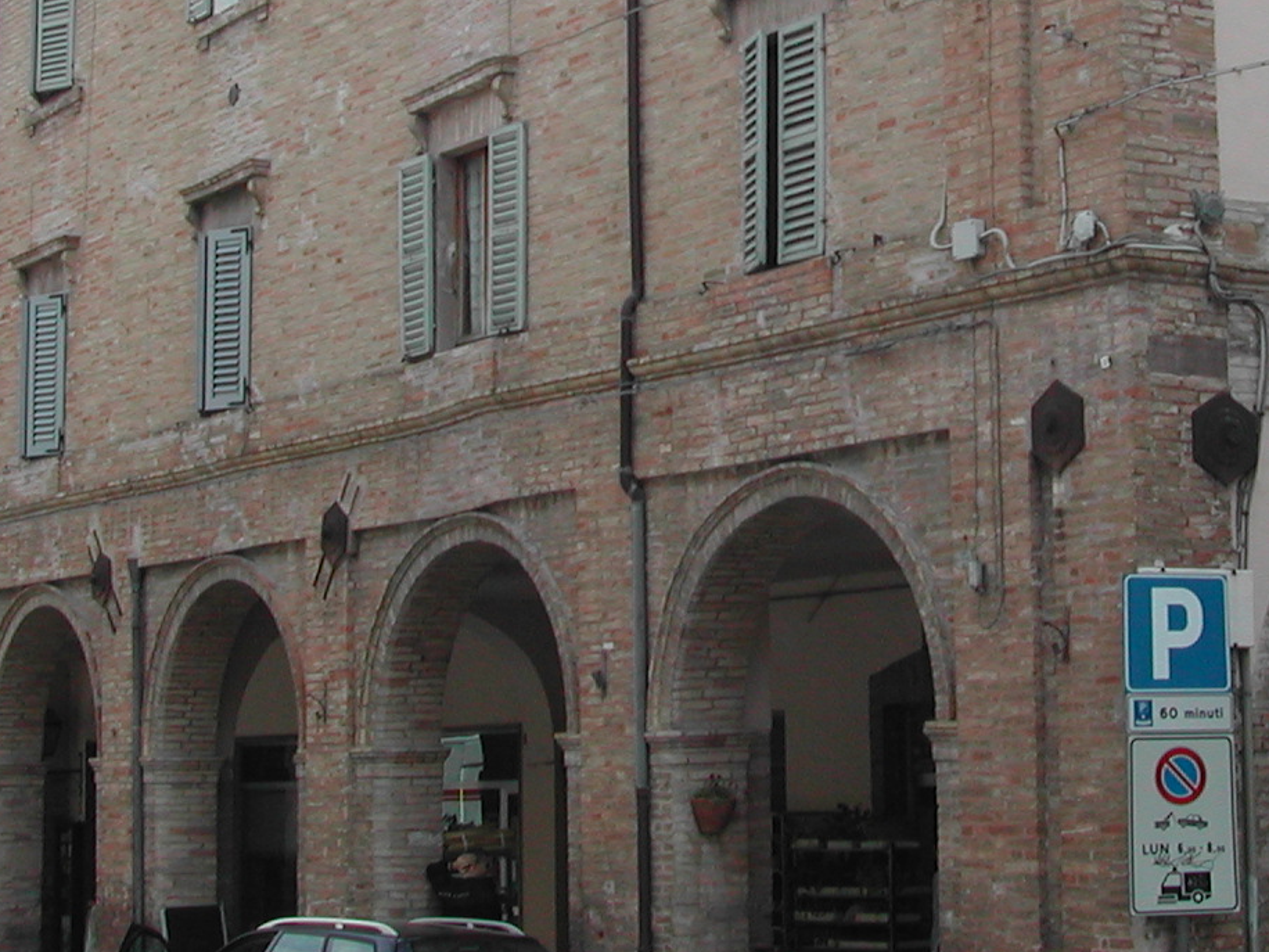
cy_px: 148
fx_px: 3116
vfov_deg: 17.2
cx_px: 867
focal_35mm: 85
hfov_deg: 22.9
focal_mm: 8
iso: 100
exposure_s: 1/131
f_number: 7.6
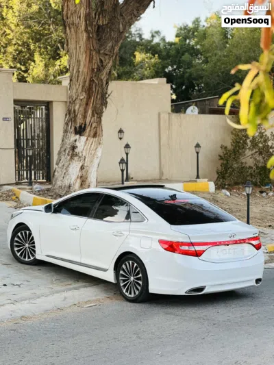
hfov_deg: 19.1
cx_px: 137
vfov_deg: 25.3
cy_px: 182
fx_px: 812
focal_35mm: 77
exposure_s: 1/121
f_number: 2.8
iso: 50
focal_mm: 9
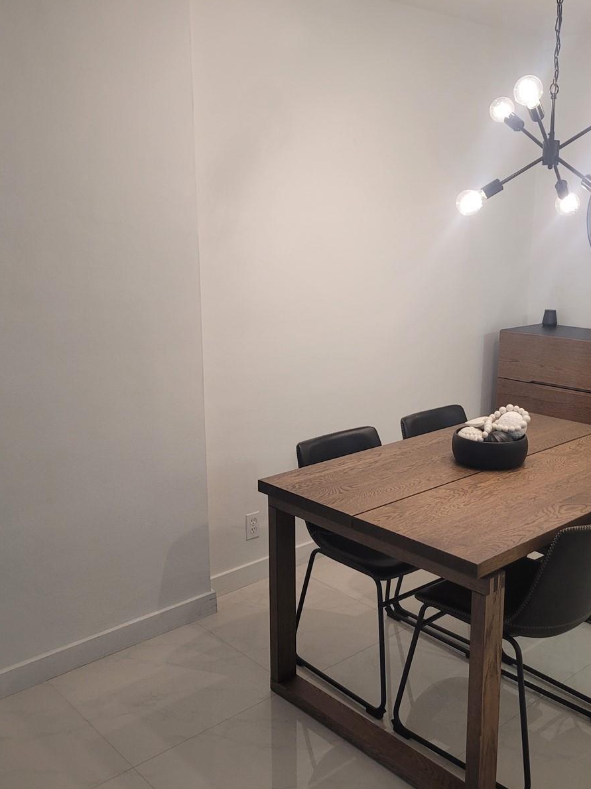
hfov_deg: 40.7
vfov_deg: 52.6
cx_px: 311
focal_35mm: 35
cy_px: 392
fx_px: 797
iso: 200
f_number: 1.8
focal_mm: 5.4
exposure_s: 1/60
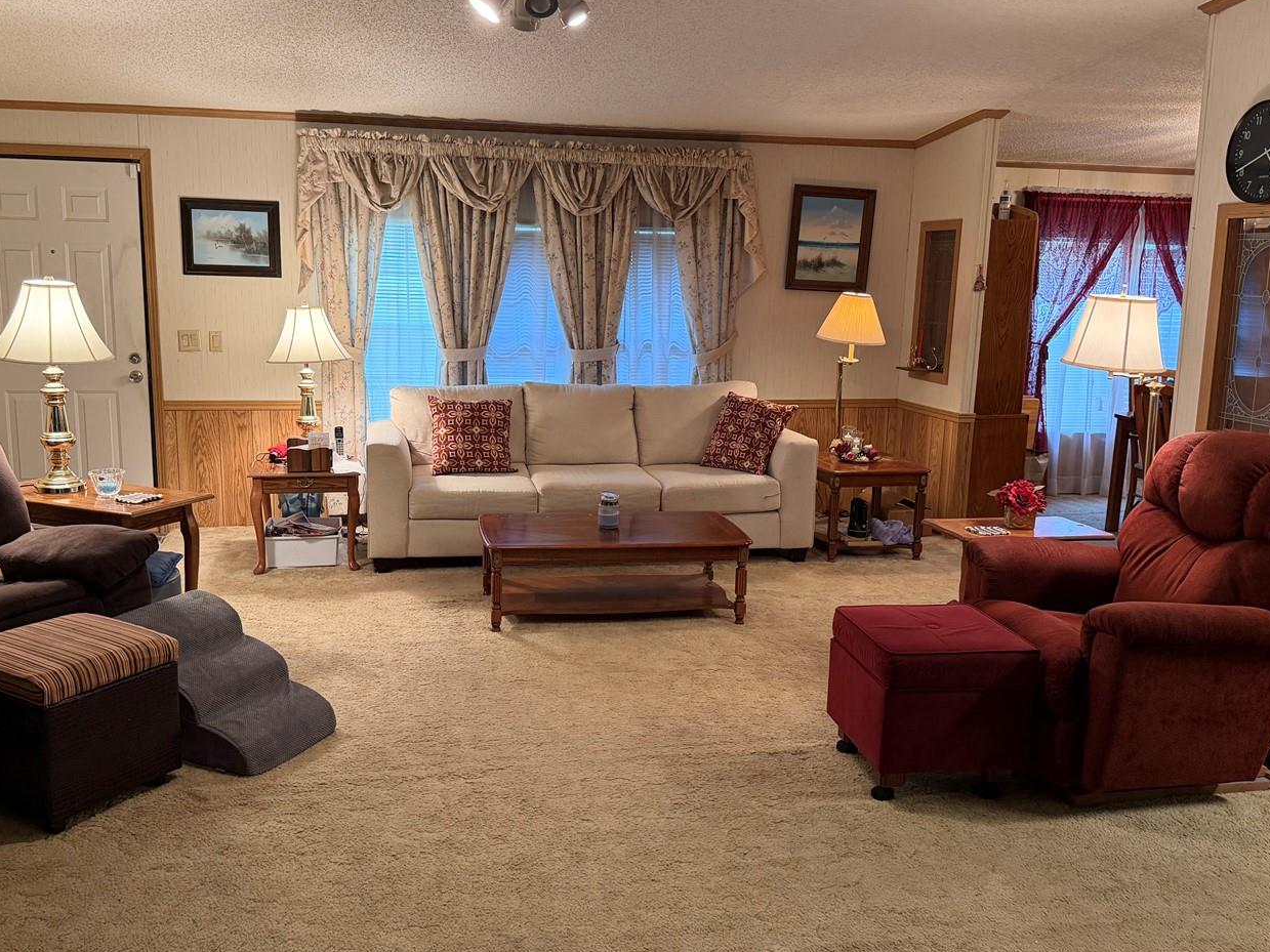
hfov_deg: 58.3
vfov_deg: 45.4
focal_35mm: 31
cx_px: 620
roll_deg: -1.3
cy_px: 479
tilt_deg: -11.1
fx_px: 1137
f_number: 1.78
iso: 320
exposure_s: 1/60
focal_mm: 6.76
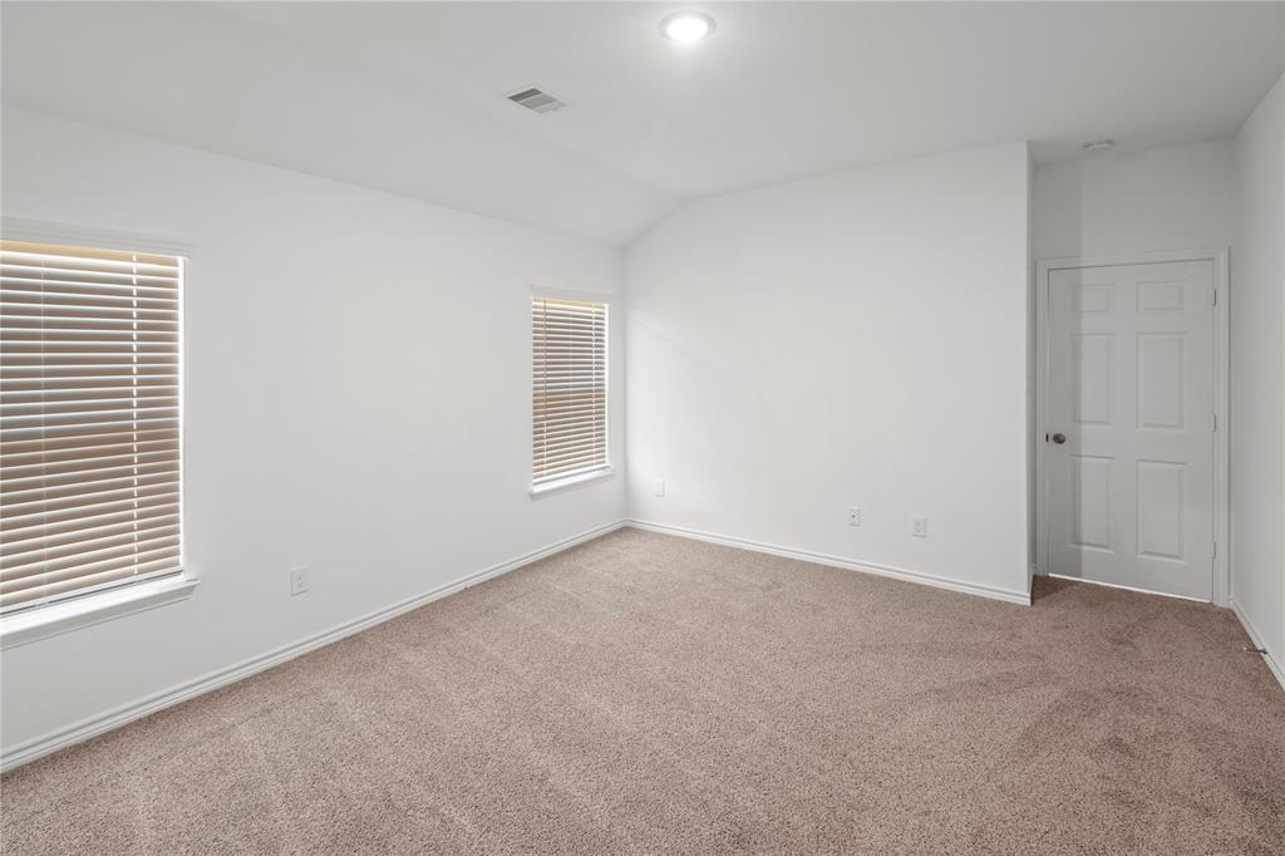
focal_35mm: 16
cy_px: 428
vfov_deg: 73.7
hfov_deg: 96.8
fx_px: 571
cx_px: 642
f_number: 8
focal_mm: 16
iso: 100
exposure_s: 1.3
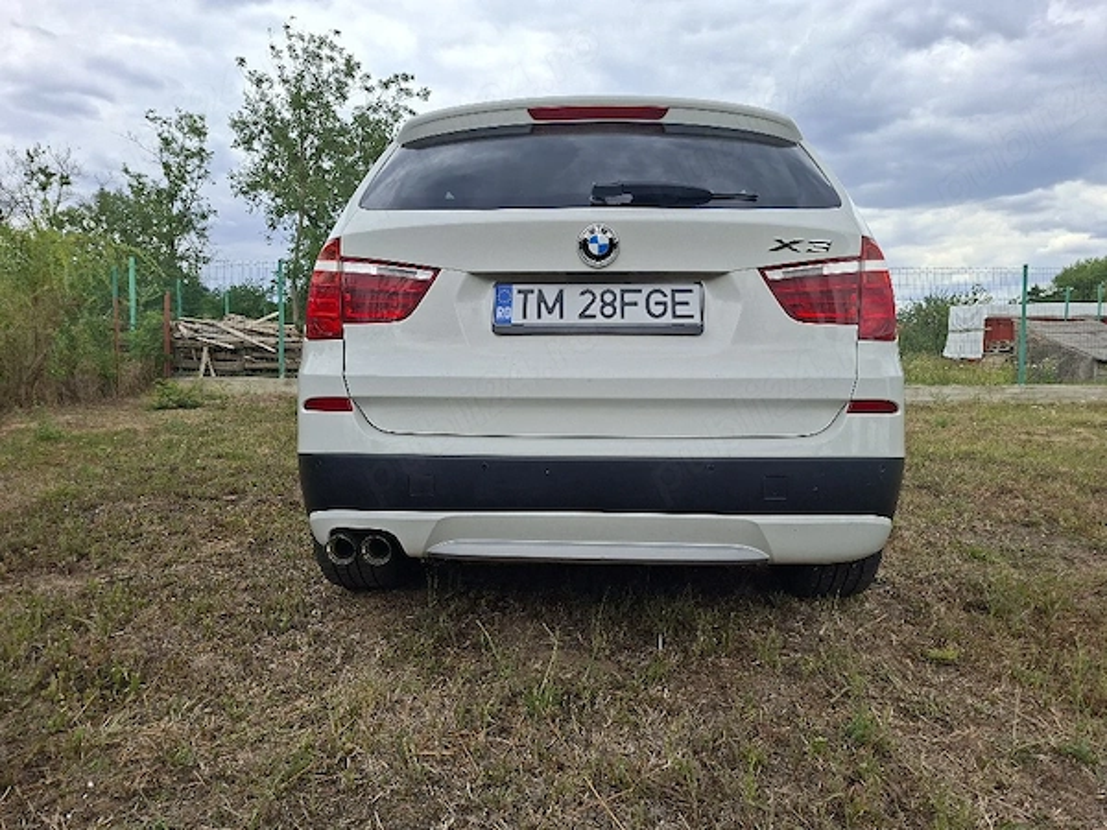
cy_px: 415
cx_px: 554
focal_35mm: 23
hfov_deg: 73.9
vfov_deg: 58.9
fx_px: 736
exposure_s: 1/1667
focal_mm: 5.54
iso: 50
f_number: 1.8
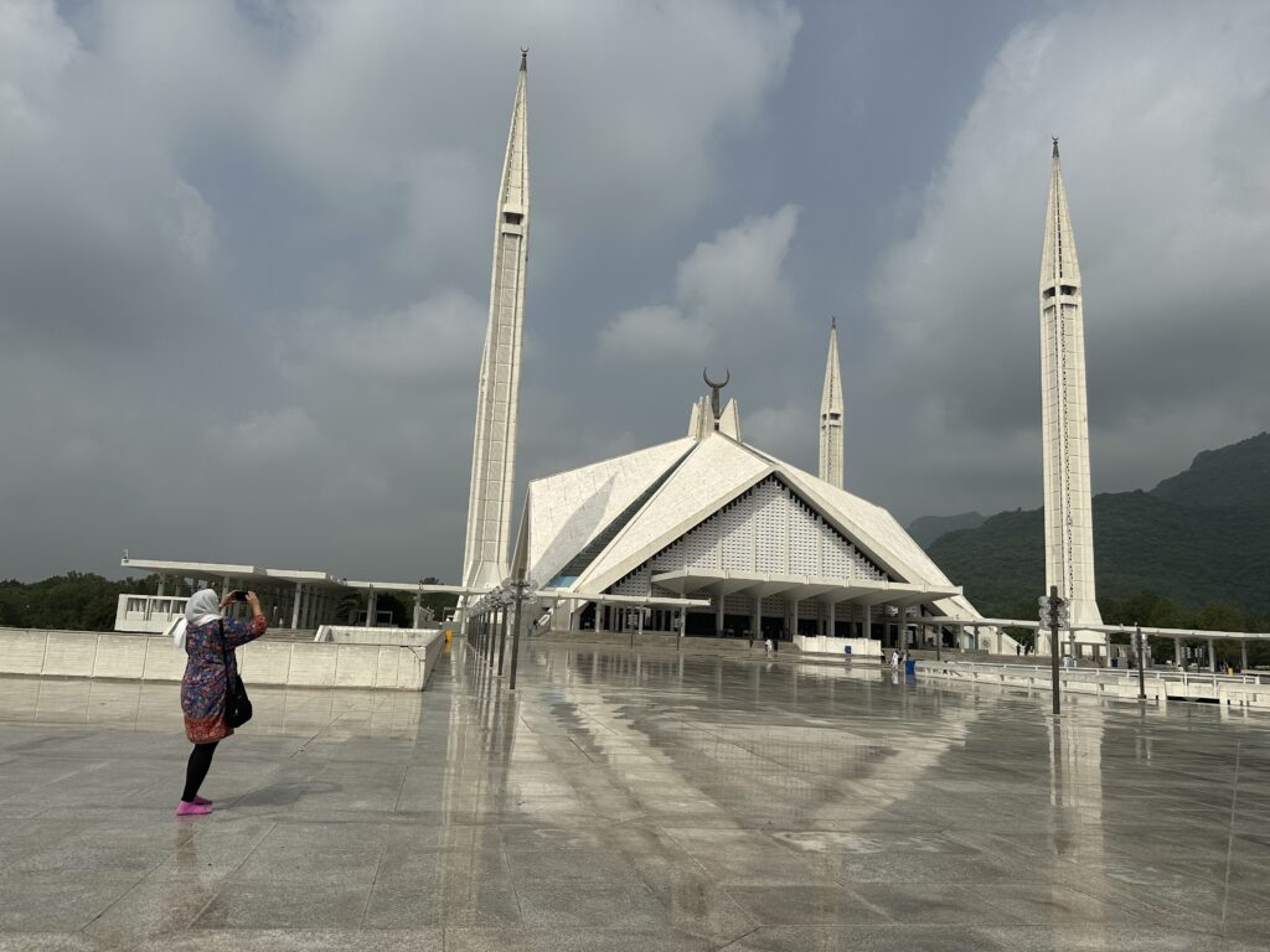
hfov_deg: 71.6
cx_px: 635
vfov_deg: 56.8
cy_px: 476
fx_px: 881
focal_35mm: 24
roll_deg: -2.8
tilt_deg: +10.0
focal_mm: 6.86
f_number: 1.78
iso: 80
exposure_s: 1/12048
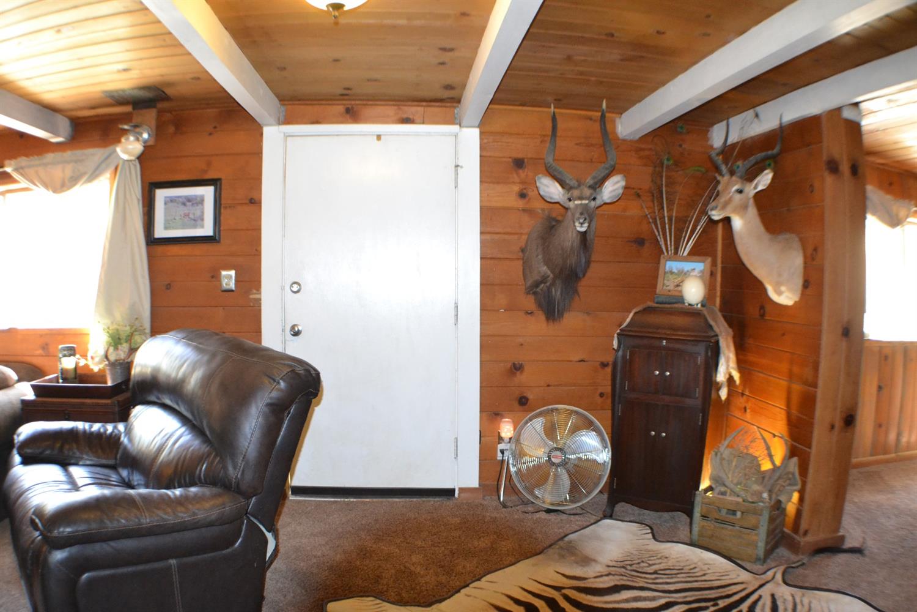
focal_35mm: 36
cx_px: 458
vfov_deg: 36.9
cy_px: 306
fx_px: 917
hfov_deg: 53.1
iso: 2000
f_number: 4
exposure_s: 1/60
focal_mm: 24
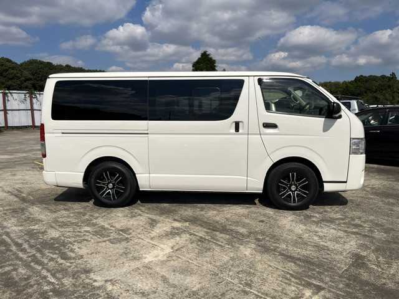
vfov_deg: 53.1
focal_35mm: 26
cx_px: 200
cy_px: 150
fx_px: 300
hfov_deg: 67.3
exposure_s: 1/10870
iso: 50
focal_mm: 5.1
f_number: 1.6
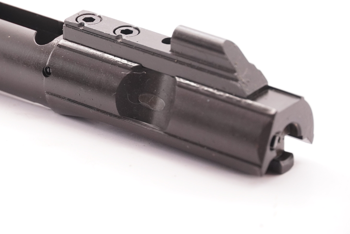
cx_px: 49
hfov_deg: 8.2
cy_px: 53
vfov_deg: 5.5
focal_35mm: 251
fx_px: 2441
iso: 1000
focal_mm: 93
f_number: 5.6
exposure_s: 1/125
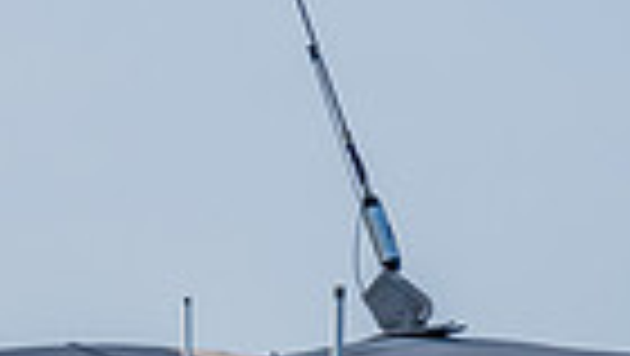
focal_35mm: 1360
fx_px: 22736
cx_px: -282
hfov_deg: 1.6
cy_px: 205
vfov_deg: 0.9
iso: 200
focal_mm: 200
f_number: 6.3
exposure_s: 1/1000
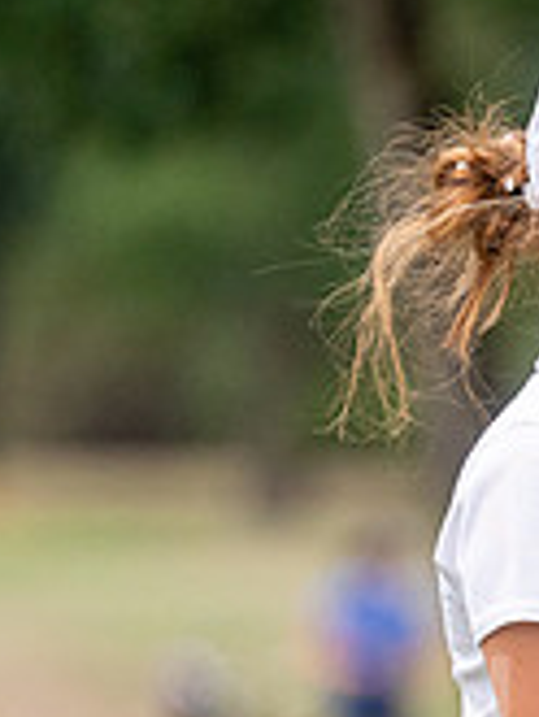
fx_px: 31454
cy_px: 769
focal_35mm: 1517
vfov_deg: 1.3
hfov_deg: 1.0
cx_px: 1052
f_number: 4
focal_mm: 300
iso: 500
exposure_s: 1/3200
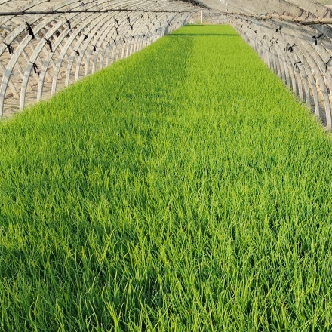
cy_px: 220
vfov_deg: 27.6
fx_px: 673
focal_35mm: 62
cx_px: 223
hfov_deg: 27.5
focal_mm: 4.25
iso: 50
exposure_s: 1/560
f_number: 1.8
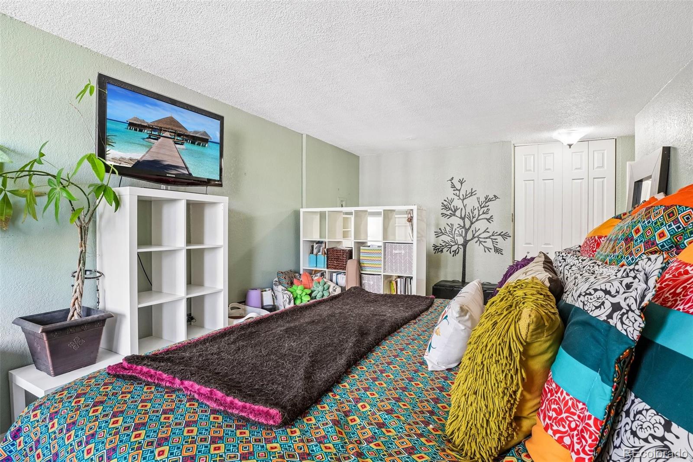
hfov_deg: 95.0
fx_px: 318
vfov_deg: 72.0
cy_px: 231
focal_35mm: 16
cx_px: 346
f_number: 8
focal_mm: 11
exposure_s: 1/6
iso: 500
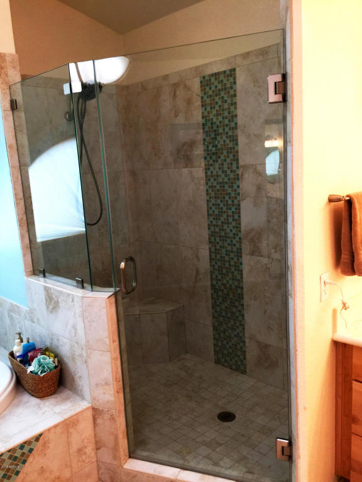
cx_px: 181
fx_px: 404
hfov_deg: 48.2
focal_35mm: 29
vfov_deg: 61.7
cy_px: 241
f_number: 2.2
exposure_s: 1/30
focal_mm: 4.15
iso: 40
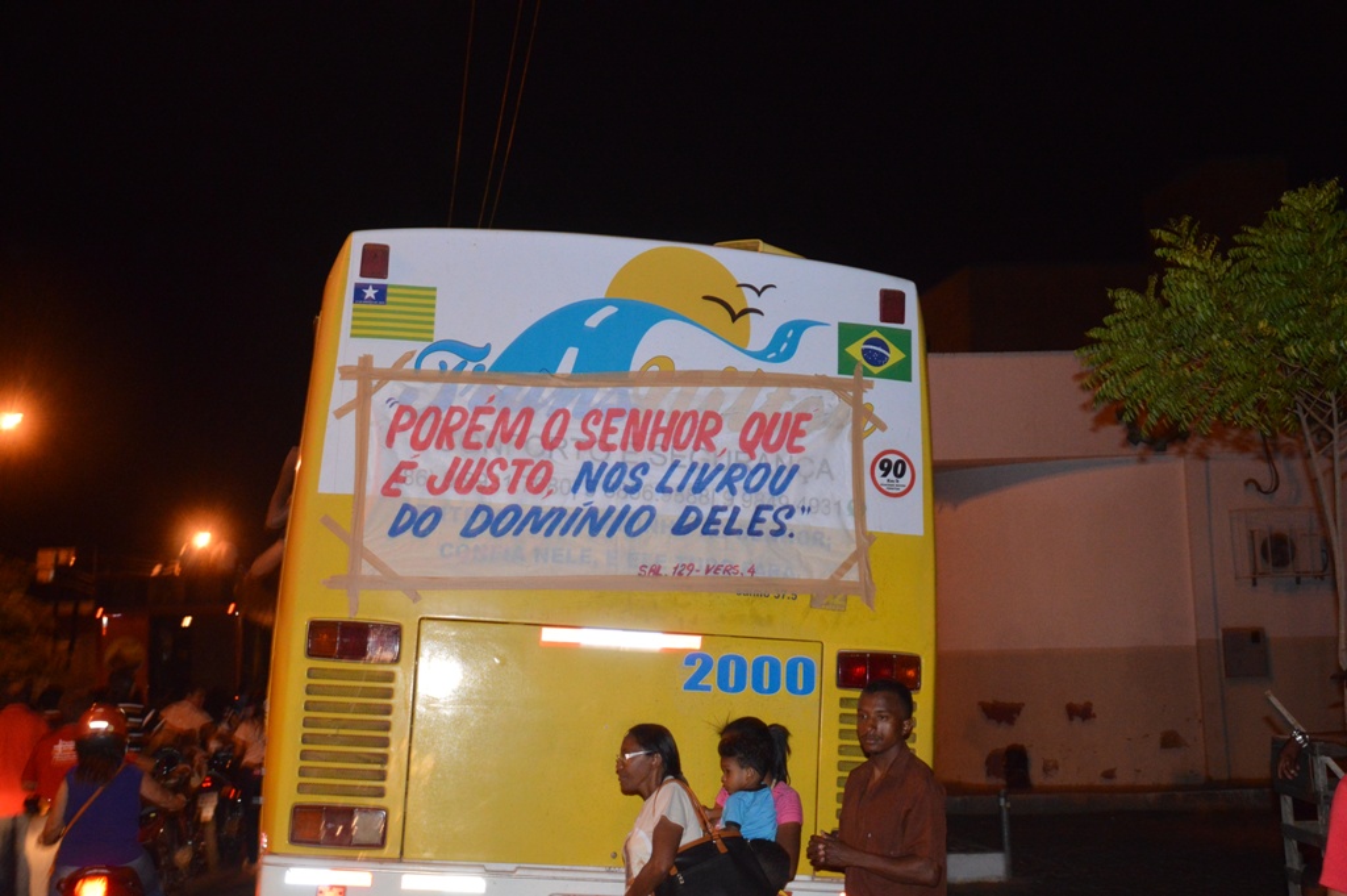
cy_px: 448
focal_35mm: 52
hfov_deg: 37.9
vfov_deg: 25.7
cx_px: 674
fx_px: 1963
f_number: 4.2
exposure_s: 1/60
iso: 2200
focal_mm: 35
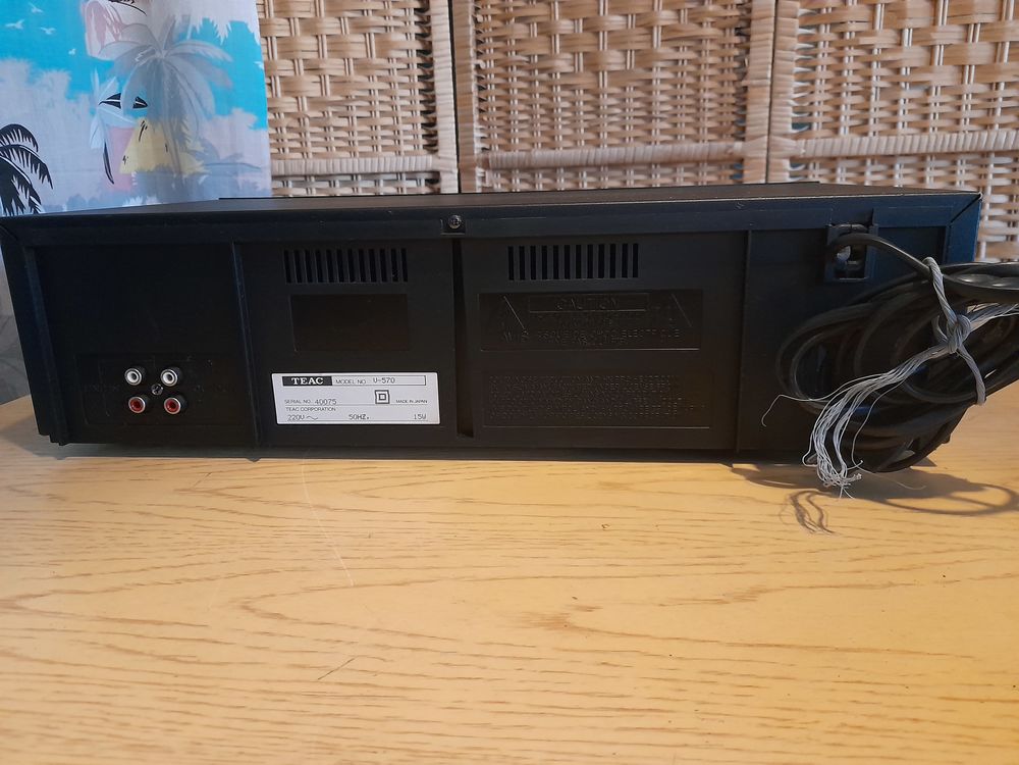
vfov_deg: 54.9
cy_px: 382
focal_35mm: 25
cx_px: 510
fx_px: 736
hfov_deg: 69.4
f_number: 2
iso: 640
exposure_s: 1/25
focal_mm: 4.6
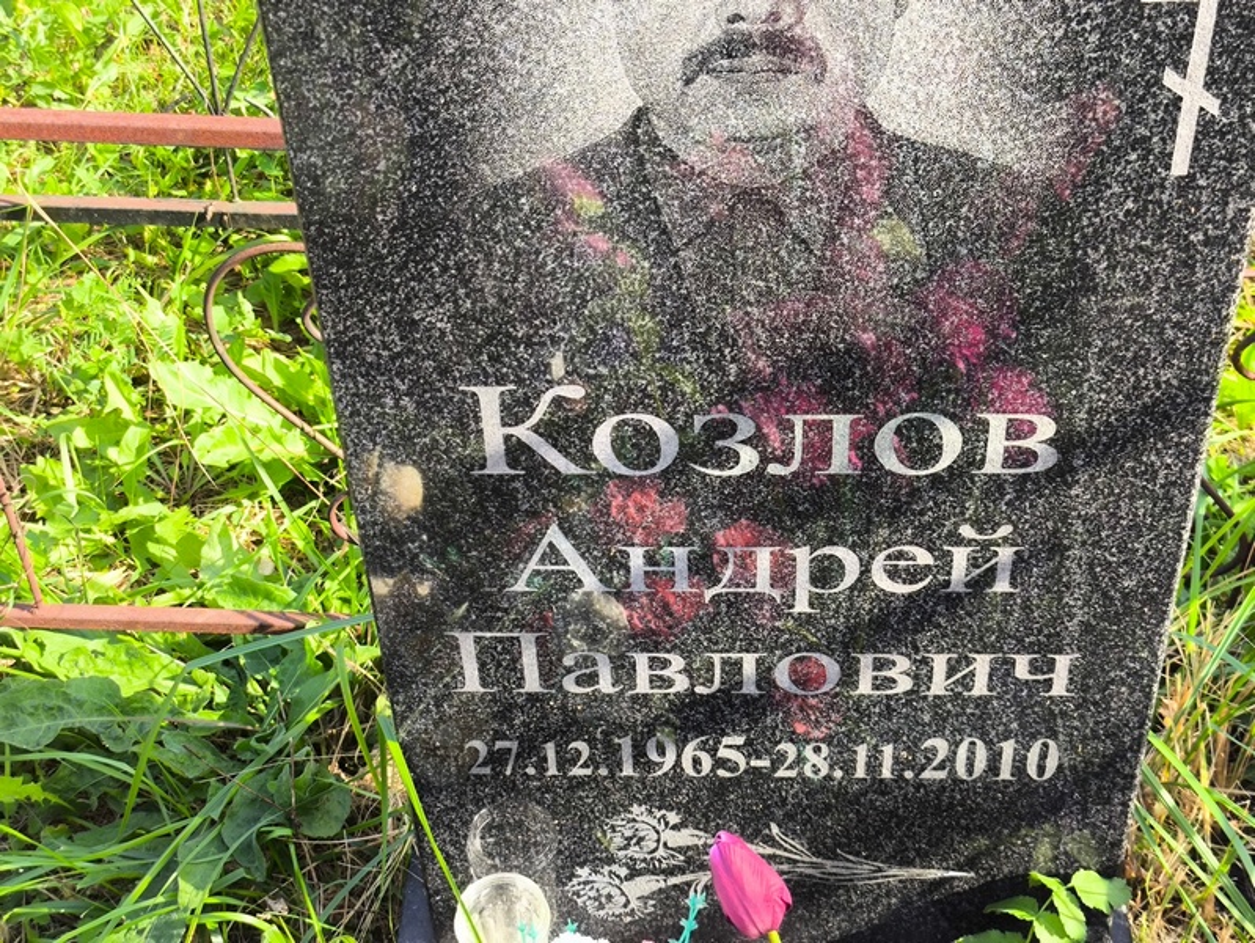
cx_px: 628
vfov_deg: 29.1
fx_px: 1814
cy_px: 472
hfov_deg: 38.2
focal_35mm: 50
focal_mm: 4.71
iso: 50
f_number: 1.7
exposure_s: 1/228
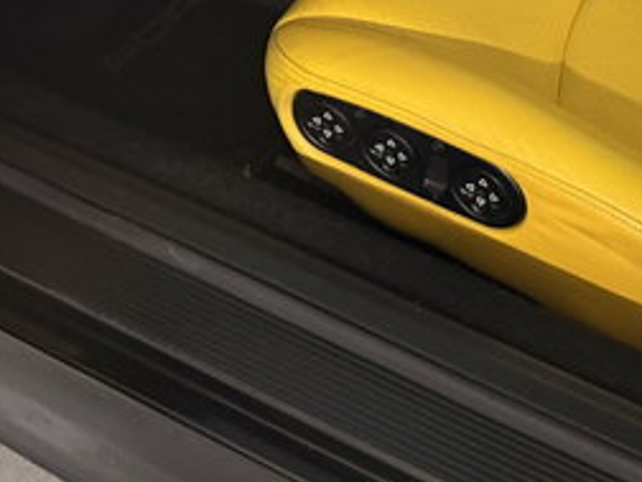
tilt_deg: -31.9
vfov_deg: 18.2
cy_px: -209
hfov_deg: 26.4
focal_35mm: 73
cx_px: 471
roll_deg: -2.7
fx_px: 1354
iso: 640
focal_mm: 6.76
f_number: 1.78
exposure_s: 1/33
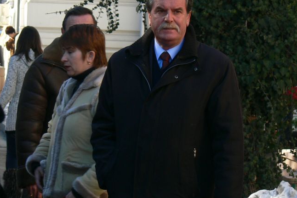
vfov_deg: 5.9
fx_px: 1923
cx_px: 141
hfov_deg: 8.8
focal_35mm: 233
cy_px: 85
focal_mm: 24.1
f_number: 4
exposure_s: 1/125
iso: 80
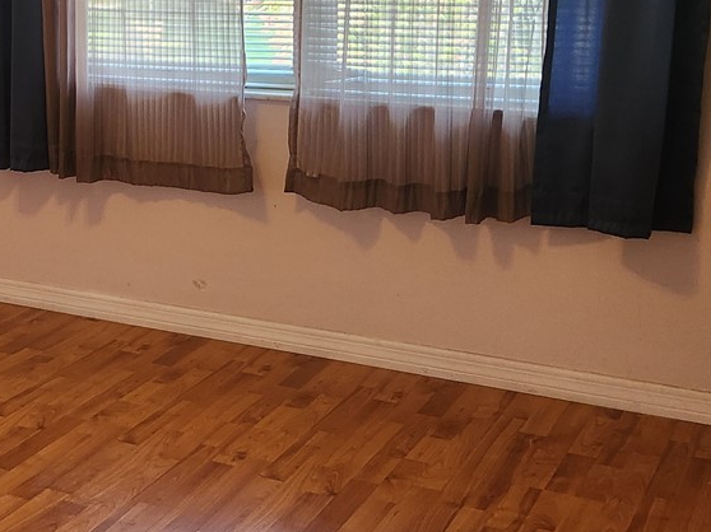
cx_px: 89
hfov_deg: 28.4
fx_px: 1355
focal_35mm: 66
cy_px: 220
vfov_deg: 22.2
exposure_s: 1/120
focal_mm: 5.4
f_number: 1.8
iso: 250
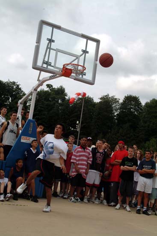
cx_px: 78
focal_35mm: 54
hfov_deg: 25.1
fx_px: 353
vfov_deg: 36.9
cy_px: 118
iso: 200
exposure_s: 1/500
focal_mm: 36
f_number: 11
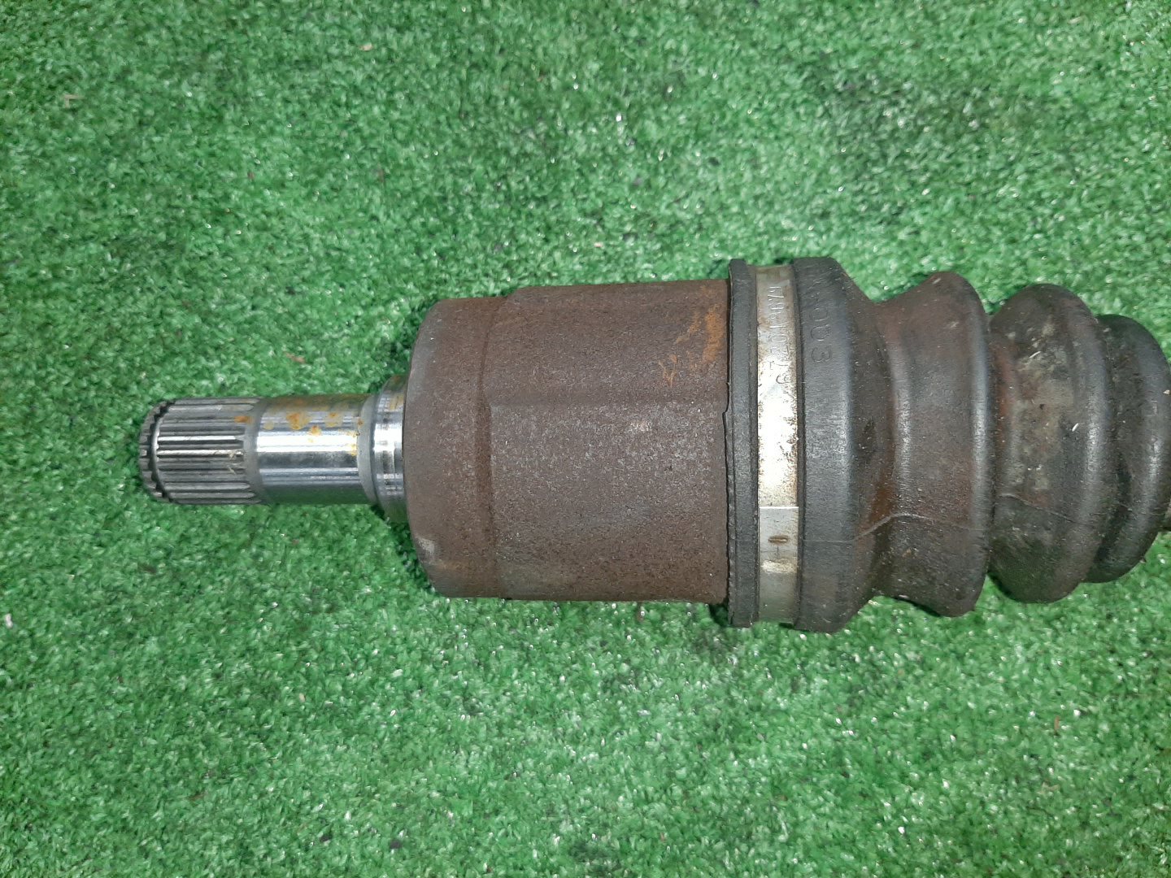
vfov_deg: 53.1
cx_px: 586
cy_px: 439
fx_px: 880
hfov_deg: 67.3
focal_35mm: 26
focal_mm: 3.93
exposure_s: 1/50
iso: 201
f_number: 1.7
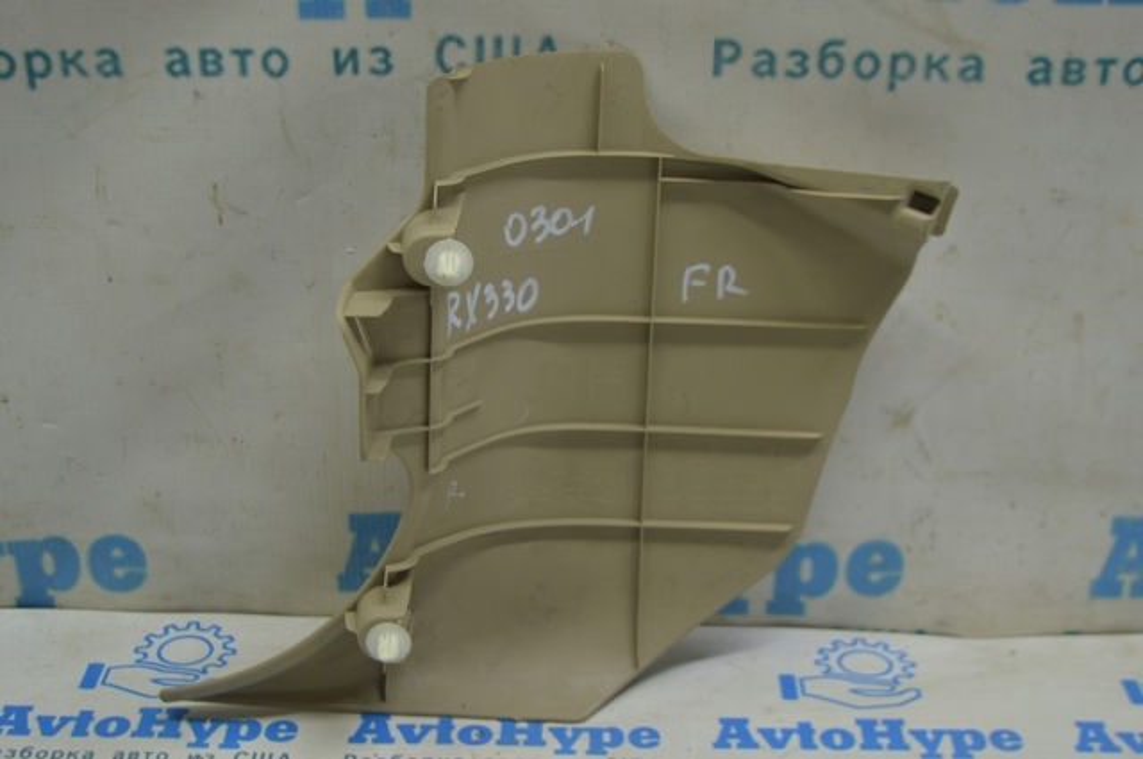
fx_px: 1903
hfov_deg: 33.4
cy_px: 380
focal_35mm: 60
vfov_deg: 22.6
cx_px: 572
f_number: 4.8
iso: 400
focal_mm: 40
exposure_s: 1/50
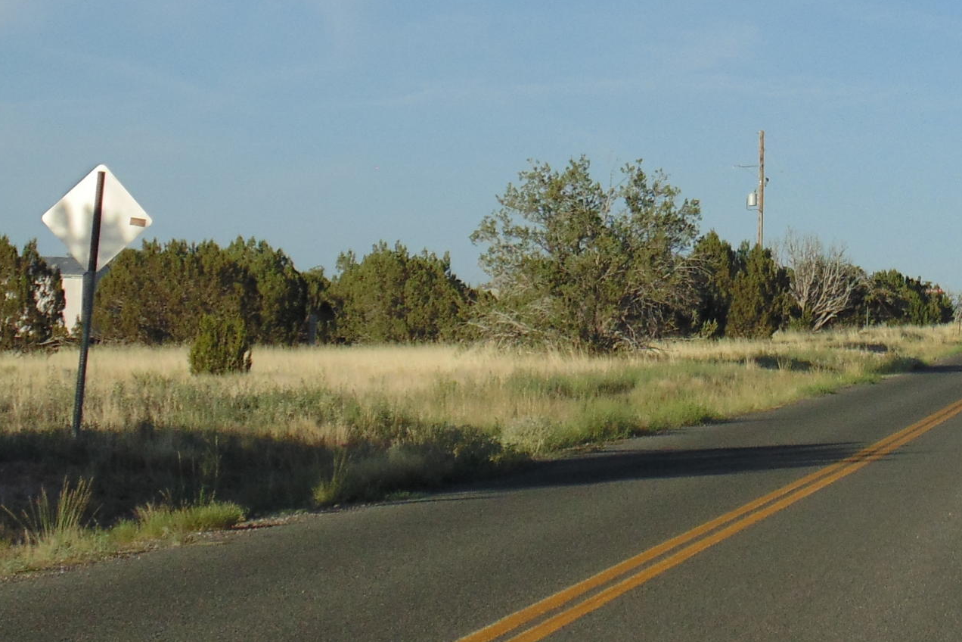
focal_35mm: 130
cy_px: 55
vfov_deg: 10.5
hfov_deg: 15.6
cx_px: 897
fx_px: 3474
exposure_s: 1/100
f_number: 12.2
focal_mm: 9.5
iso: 80
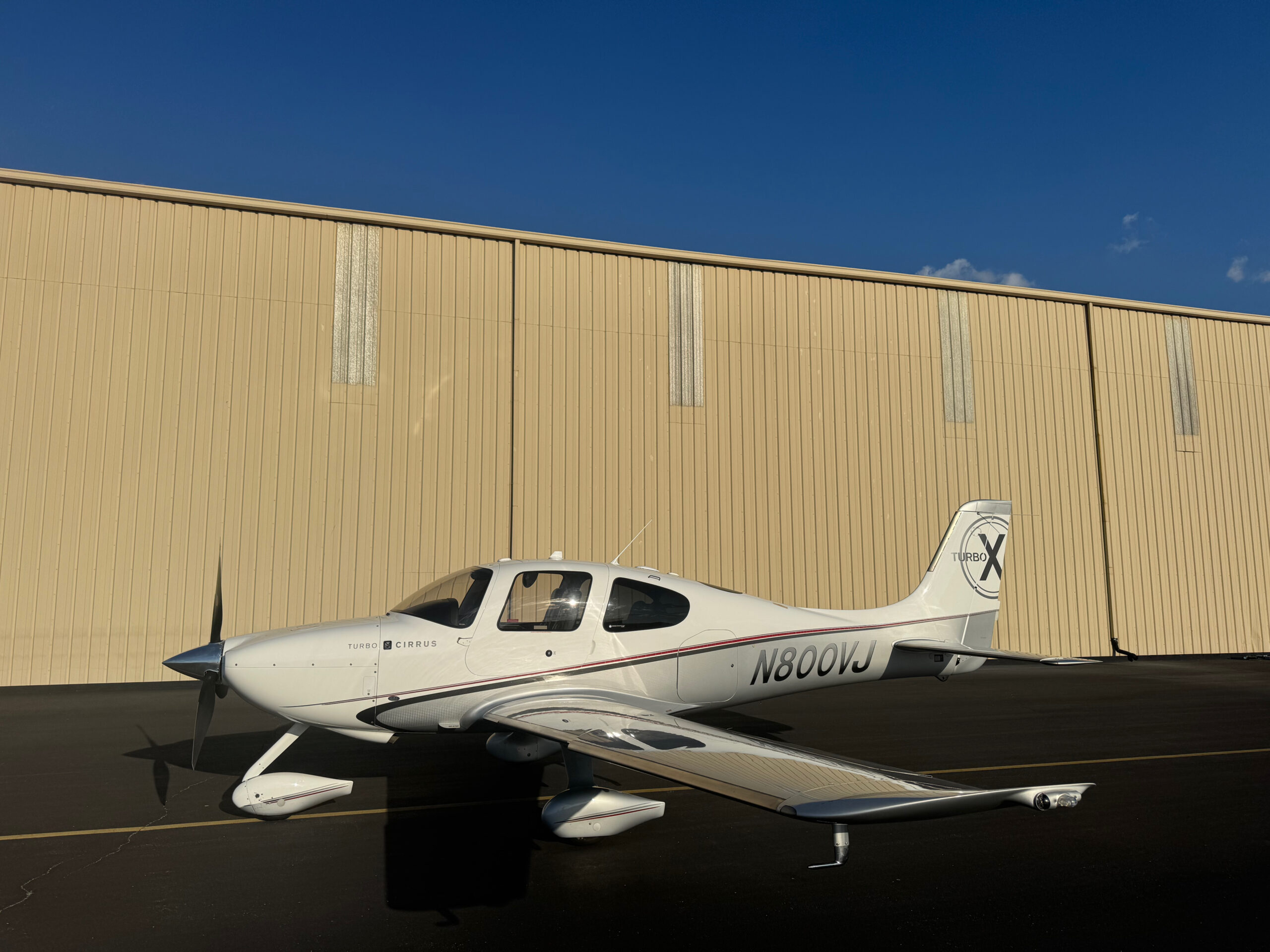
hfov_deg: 71.6
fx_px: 881
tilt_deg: +6.8
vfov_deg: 56.8
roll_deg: -0.1
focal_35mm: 24
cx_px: 635
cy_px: 476
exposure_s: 1/12346
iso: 64
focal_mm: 6.76
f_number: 1.78
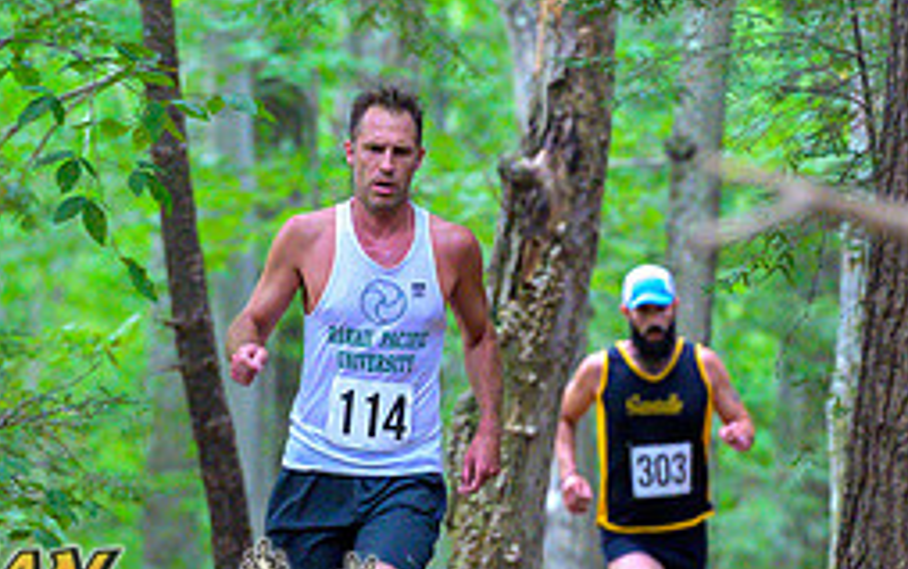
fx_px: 11512
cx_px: 615
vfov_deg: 2.8
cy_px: 215
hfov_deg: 4.5
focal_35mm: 465
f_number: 4
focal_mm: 200
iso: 8000
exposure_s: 1/200
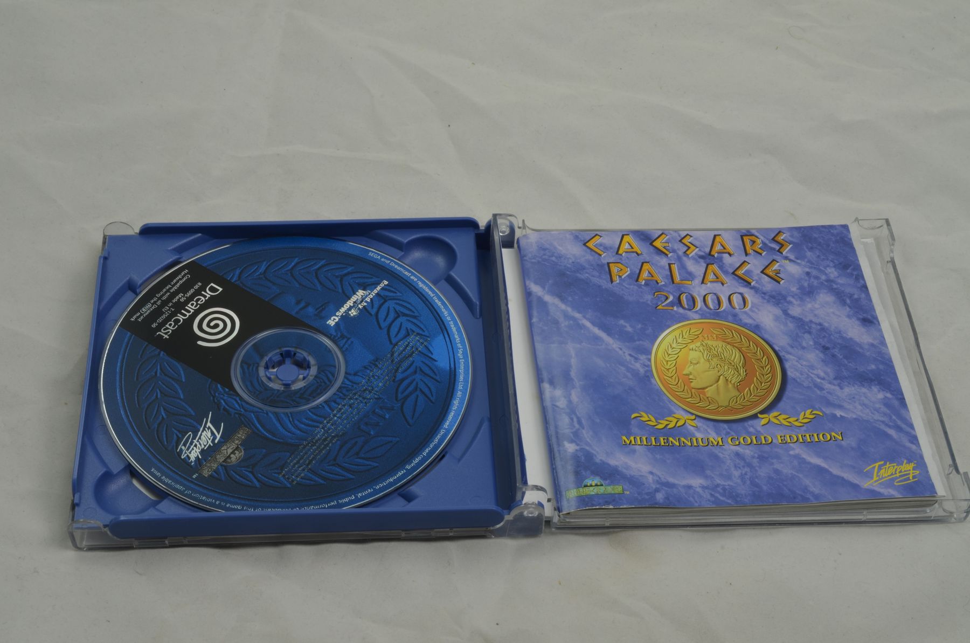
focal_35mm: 60
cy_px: 322
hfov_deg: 33.5
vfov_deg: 22.5
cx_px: 485
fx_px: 1614
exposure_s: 1/2
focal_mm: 40
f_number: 20
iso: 100
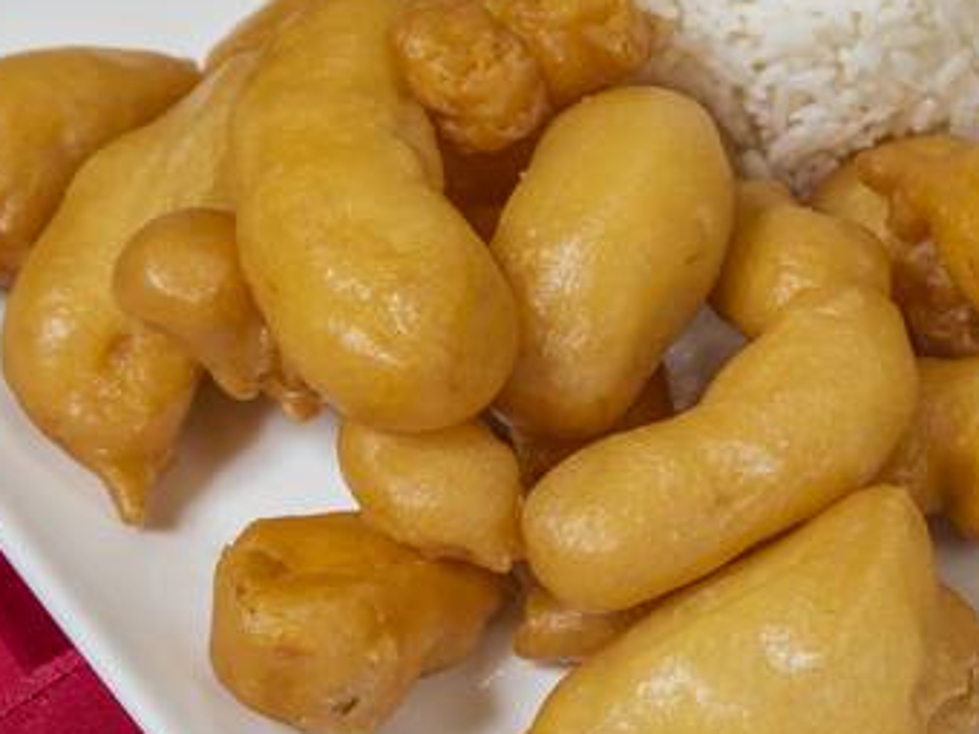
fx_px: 3422
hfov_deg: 16.2
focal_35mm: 121
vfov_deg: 12.2
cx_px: 759
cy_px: 301
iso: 200
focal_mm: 38
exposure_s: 1/100
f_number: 8
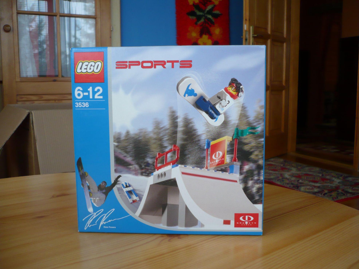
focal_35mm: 35
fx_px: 363
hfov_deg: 52.6
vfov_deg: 40.7
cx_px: 180
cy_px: 134
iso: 100
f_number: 2.8
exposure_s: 1/30
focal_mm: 5.8
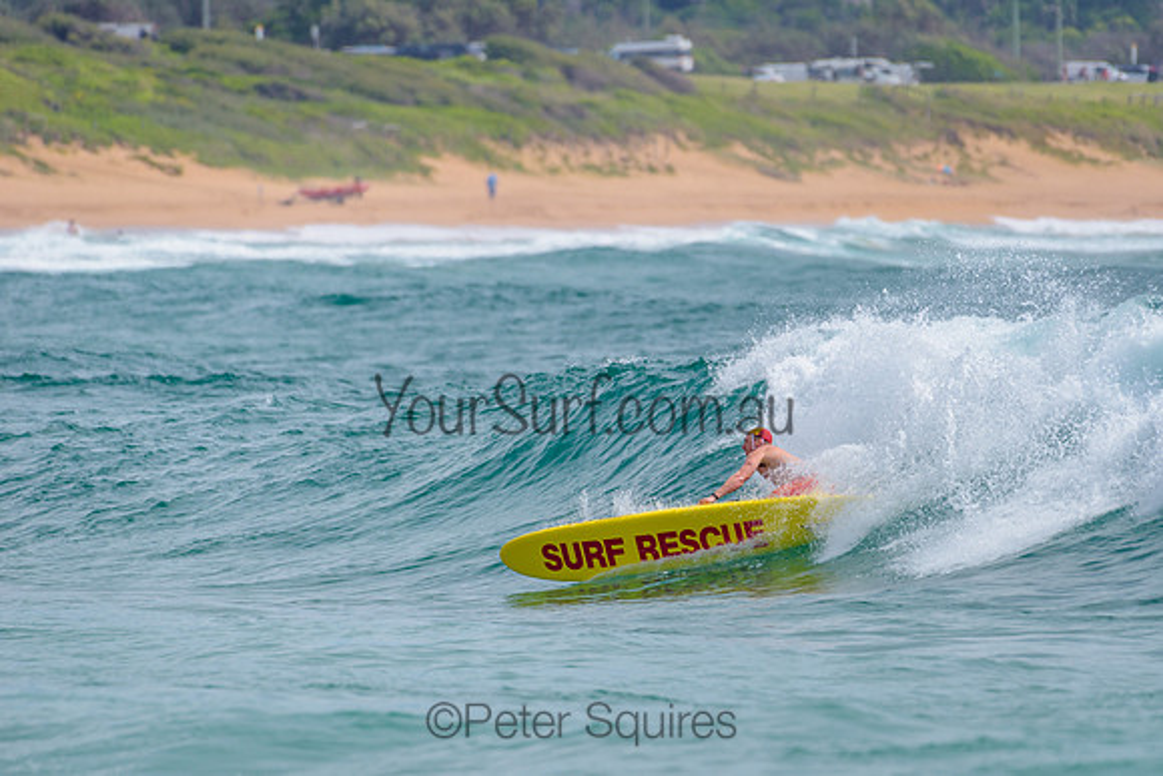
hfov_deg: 3.4
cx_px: 712
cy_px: 470
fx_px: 19794
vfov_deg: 2.2
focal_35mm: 613
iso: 125
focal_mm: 500
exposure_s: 1/2000
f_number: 5.6
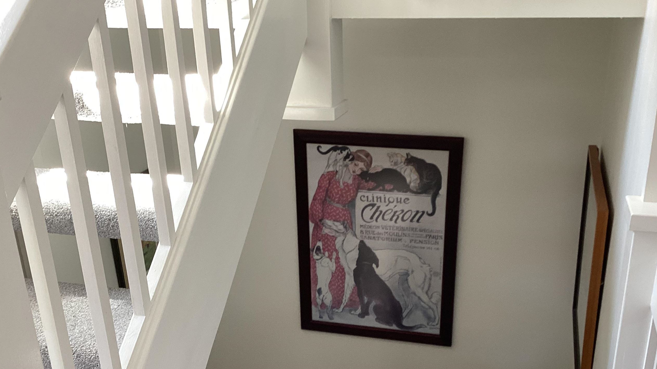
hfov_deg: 49.4
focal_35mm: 41
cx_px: 349
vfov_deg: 28.4
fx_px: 714
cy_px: 289
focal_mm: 3.3
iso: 100
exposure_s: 1/50
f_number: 2.4
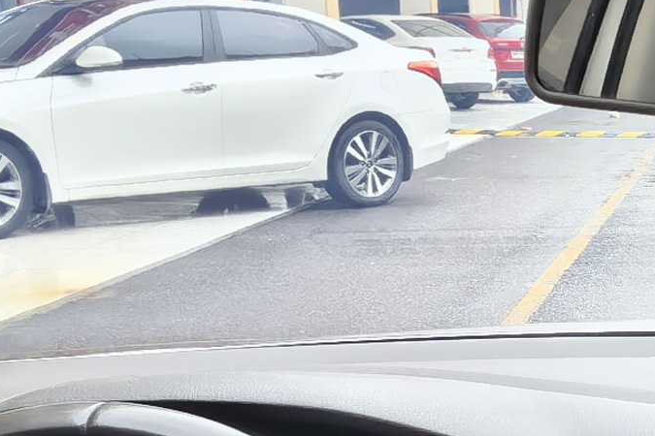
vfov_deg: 16.4
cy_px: 390
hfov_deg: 22.5
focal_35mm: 82
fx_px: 1492
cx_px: 817
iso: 80
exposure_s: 1/100
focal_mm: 1.95
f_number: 2.2
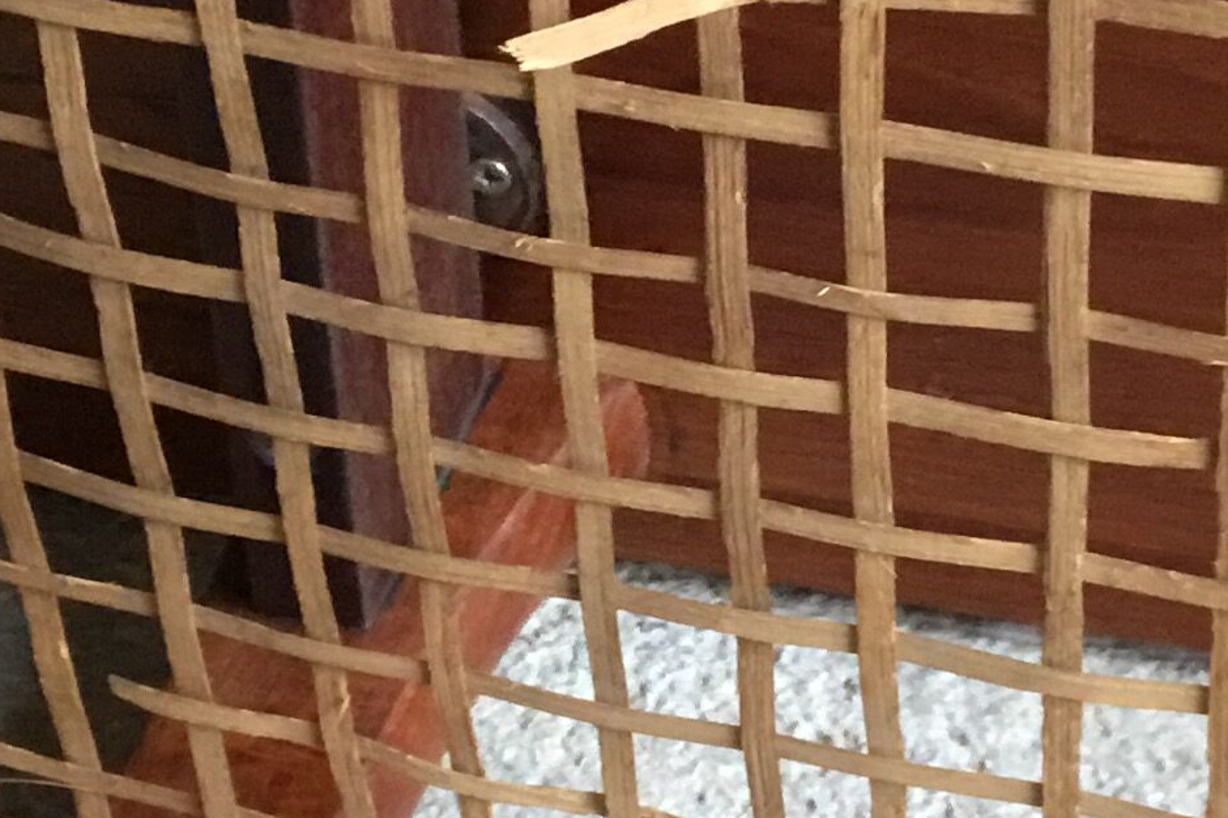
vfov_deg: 12.2
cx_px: 674
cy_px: 404
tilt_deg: -35.0
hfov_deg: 18.3
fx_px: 3819
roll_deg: +1.2
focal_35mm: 112
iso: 200
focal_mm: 3.3
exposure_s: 1/33
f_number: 2.4
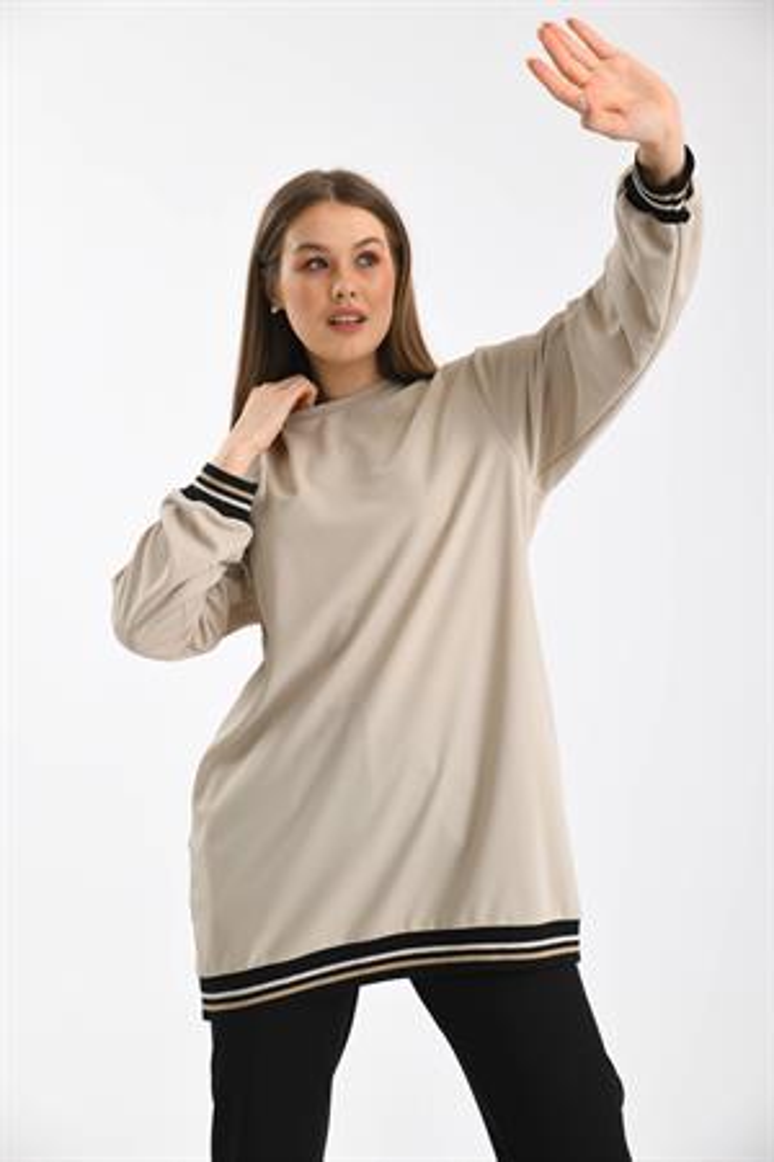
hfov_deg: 20.6
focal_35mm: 66
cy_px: 581
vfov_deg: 30.5
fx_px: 2128
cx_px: 387
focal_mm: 66
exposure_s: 1/160
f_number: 7.1
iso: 100
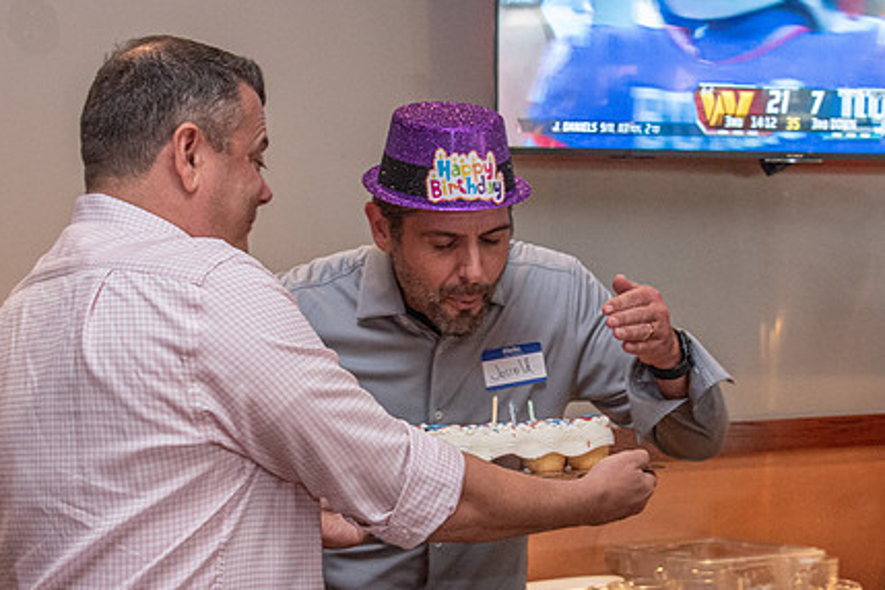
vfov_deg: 18.9
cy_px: 377
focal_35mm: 72
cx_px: 452
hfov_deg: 28.1
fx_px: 1770
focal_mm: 38
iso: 2500
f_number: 6.3
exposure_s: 1/60
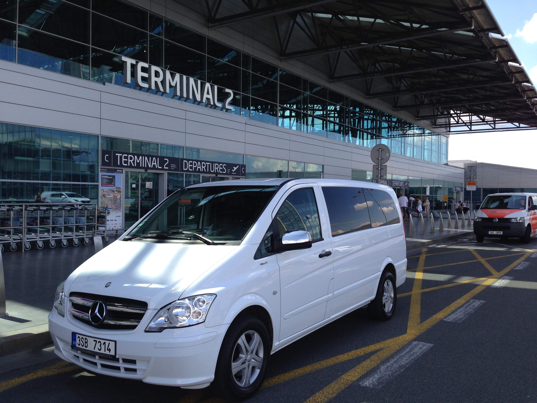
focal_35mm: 33
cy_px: 202
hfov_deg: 55.4
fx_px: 512
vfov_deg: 42.9
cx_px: 268
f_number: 2.4
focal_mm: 4.12
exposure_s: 1/645
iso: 50
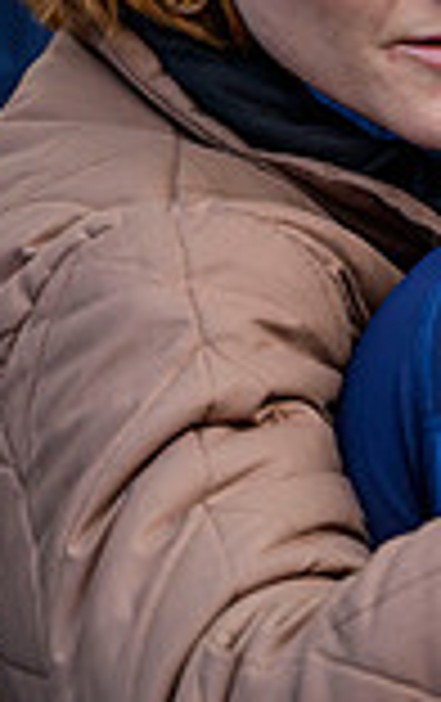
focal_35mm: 860
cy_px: 47
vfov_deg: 2.4
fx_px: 16477
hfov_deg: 1.5
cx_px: 1168
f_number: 4
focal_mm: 200
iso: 500
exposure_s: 1/1000
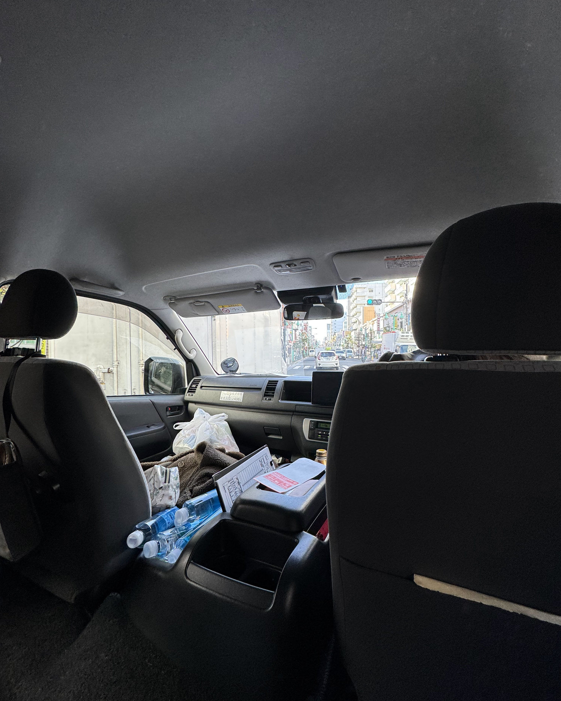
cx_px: 288
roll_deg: +2.6
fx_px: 311
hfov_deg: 84.0
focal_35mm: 15
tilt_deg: +1.4
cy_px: 350
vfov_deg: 96.8
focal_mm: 2.22
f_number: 2.2
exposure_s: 1/99
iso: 64
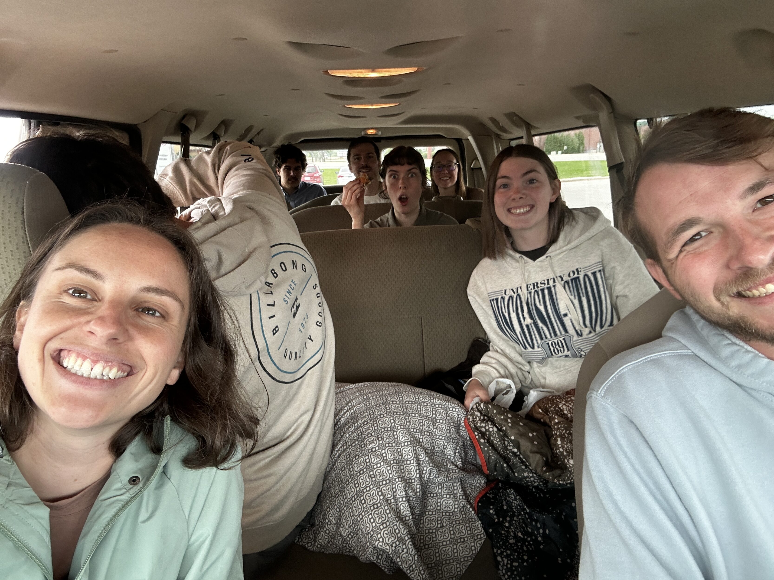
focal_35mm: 23
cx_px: 387
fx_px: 514
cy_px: 290
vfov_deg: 58.9
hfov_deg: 73.9
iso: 80
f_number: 1.9
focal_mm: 2.69
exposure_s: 1/83
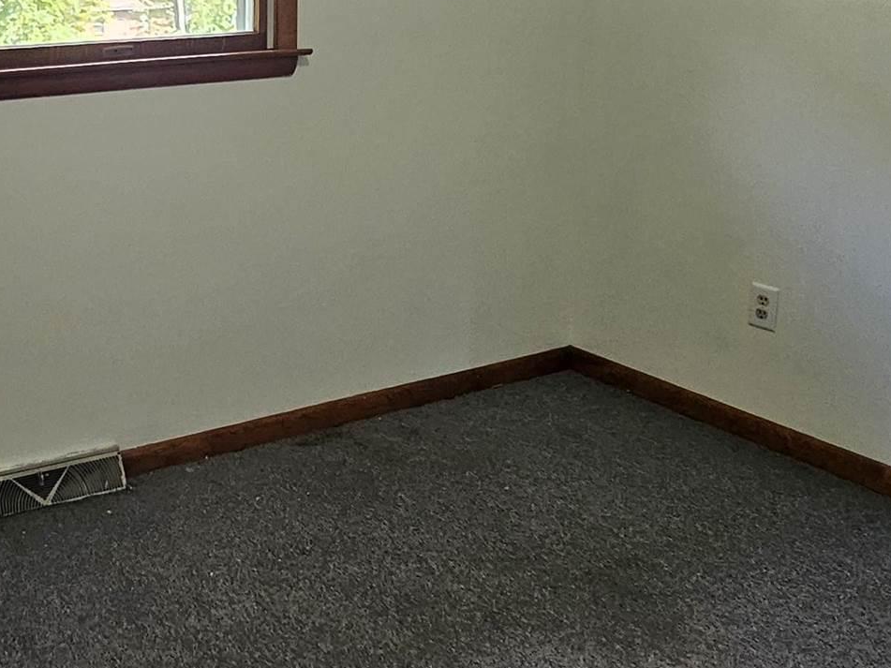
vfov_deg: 33.6
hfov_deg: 41.4
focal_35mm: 42
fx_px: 1081
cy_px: 165
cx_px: 95
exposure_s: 1/77.4
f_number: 2.2
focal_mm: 2.2
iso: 200
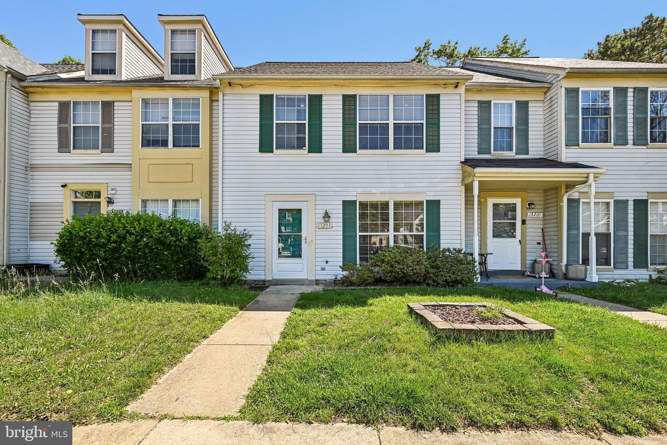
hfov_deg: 104.3
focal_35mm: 14
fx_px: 259
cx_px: 334
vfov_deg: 81.2
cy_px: 222
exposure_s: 1/125
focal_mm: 14
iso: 100
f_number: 8
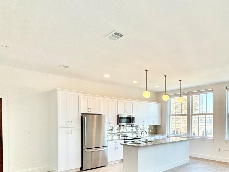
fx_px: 165
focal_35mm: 25
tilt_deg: -1.4
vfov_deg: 53.1
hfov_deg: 62.9
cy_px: 123
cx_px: 186
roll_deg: -0.3
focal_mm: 2.22
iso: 40
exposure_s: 1/143
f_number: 2.2
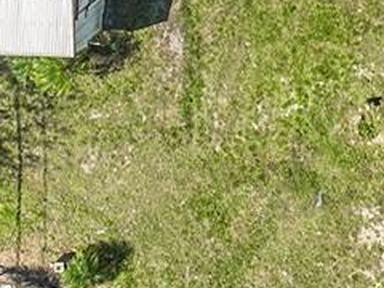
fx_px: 1775
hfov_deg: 11.3
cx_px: 725
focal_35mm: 160
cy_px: -459
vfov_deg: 8.3
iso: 100
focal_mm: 12.29
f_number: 2.8
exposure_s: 1/1600
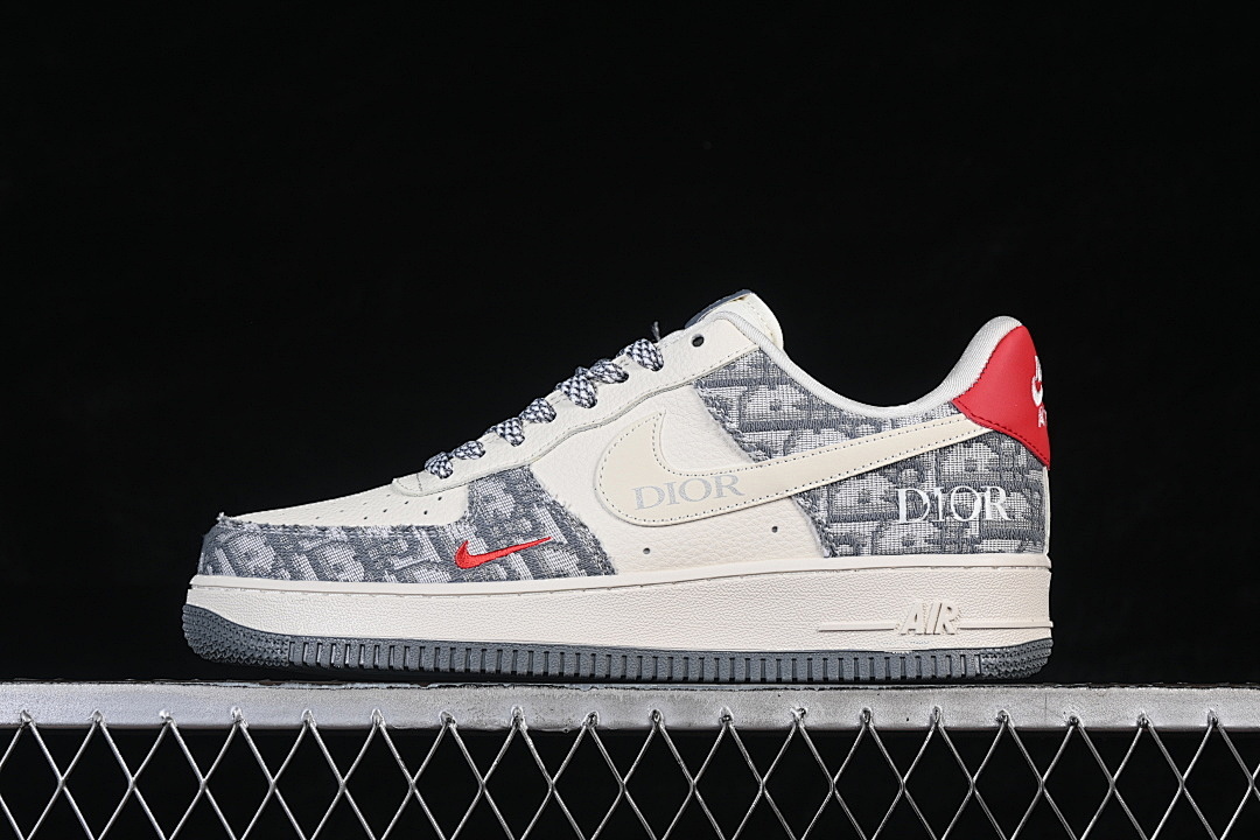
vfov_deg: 18.2
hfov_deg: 27.0
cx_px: 630
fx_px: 2625
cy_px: 420
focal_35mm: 75
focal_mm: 50
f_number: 8
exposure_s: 1/80
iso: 160
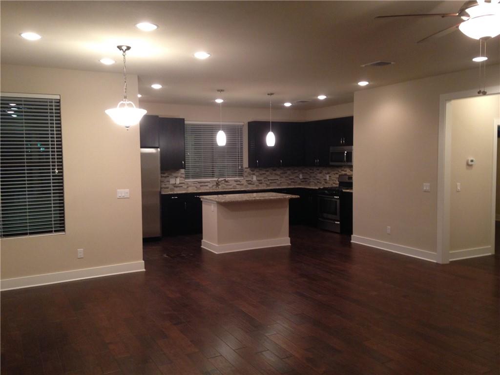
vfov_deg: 42.9
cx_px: 250
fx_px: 477
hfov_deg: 55.4
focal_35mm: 33
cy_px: 188
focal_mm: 4.12
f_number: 2.4
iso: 160
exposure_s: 1/20
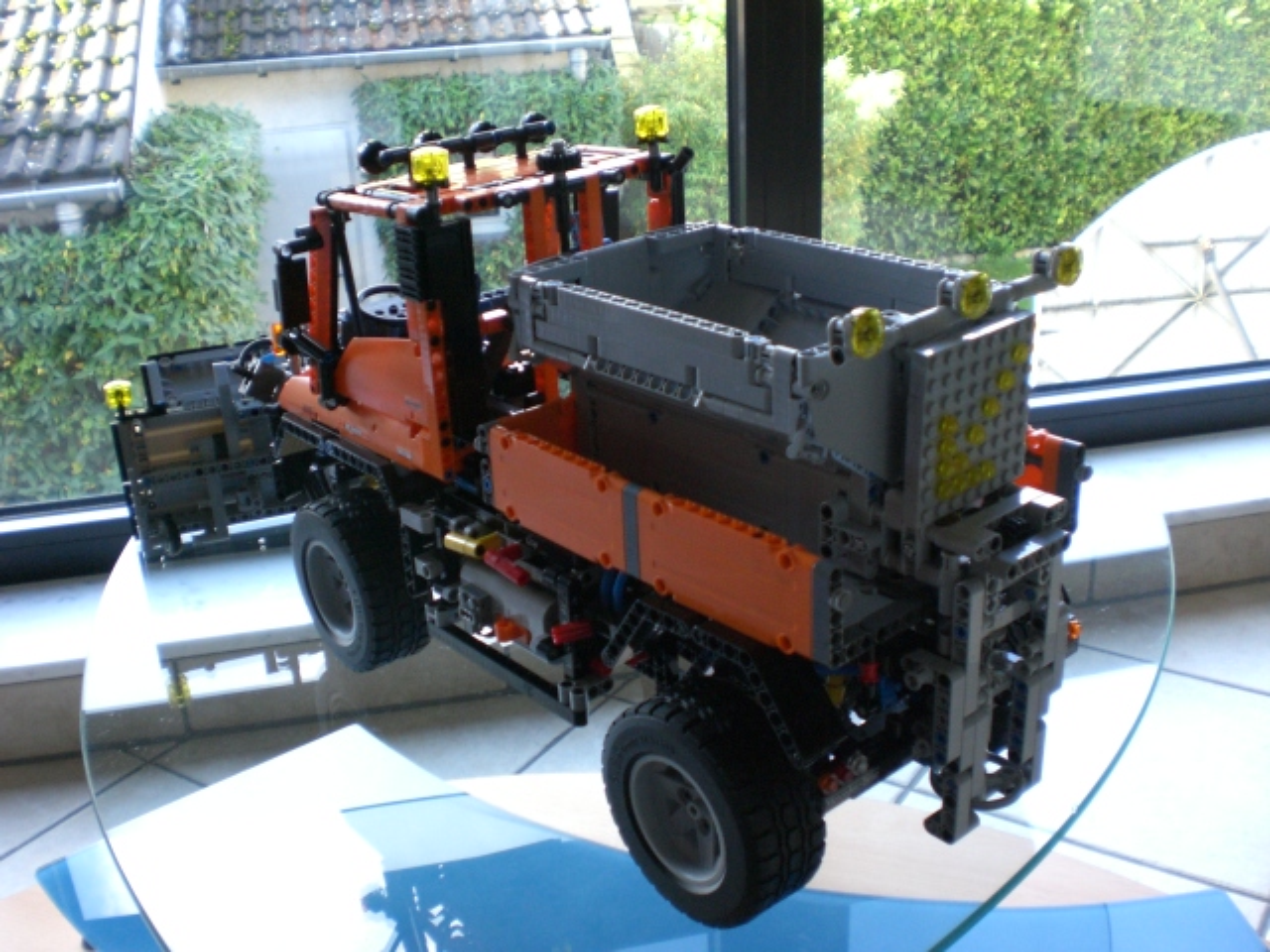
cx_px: 635
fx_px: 1394
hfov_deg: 49.0
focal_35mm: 38
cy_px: 476
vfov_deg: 37.7
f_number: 3.1
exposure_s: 1/100
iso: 200
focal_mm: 6.3
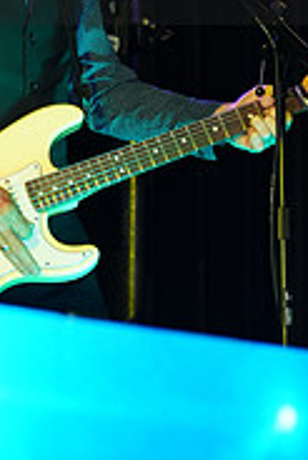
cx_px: -19
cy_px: -58
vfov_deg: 6.2
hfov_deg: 4.2
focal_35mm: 331
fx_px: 4240
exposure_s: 1/250
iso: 1600
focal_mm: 105
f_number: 4
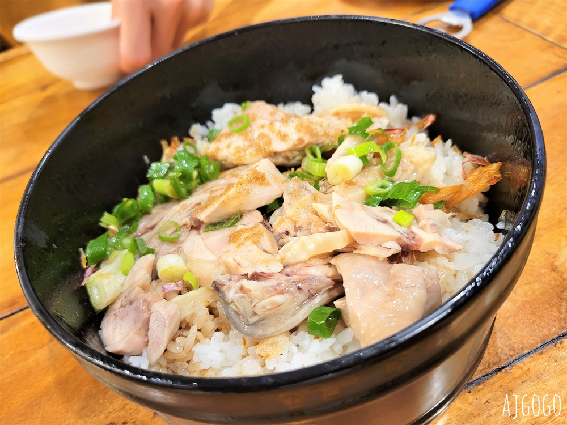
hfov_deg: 67.3
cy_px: 212
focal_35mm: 26
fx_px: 426
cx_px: 284
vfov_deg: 53.1
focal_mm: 5.4
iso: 400
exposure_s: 1/40
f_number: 1.8
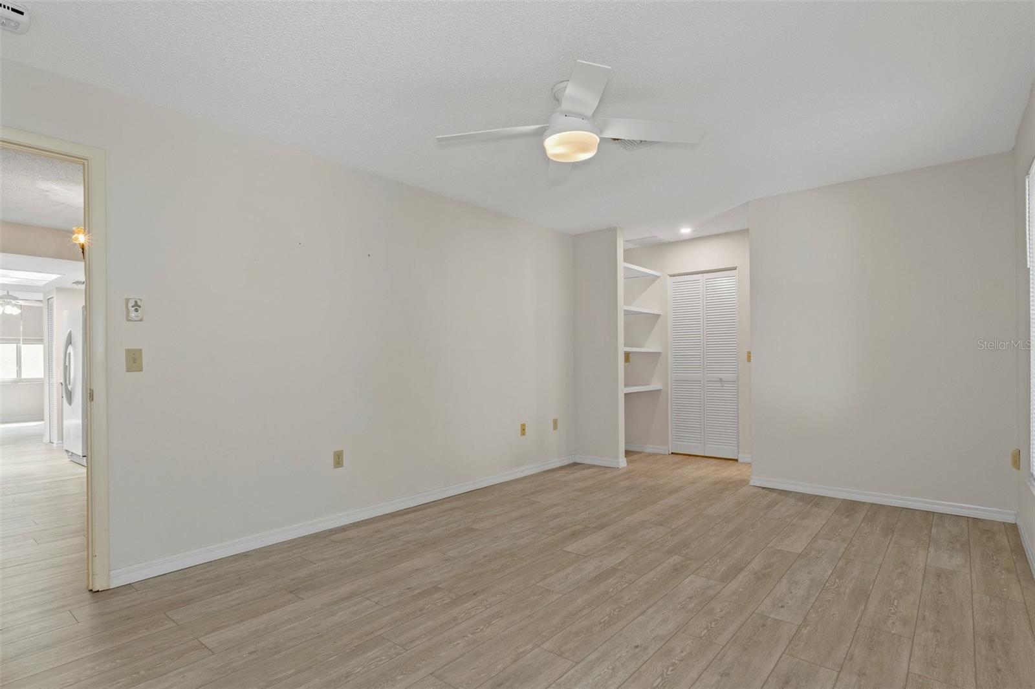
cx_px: 518
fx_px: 517
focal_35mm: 18
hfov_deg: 90.0
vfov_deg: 67.4
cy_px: 344
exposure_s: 1/2
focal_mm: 12
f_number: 8
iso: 320
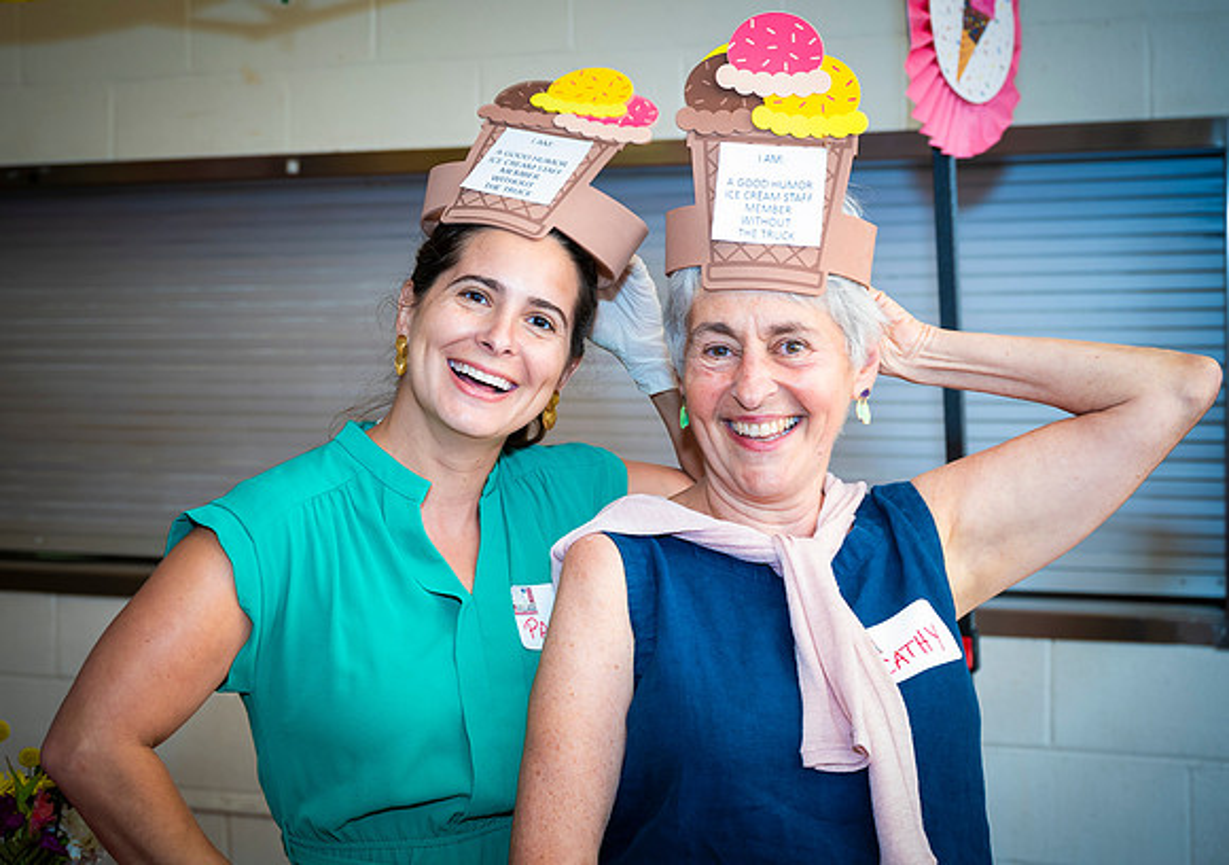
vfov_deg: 22.1
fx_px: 2206
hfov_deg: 30.9
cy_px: 324
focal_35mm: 64
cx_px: 418
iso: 400
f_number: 4.5
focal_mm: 49
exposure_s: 1/60
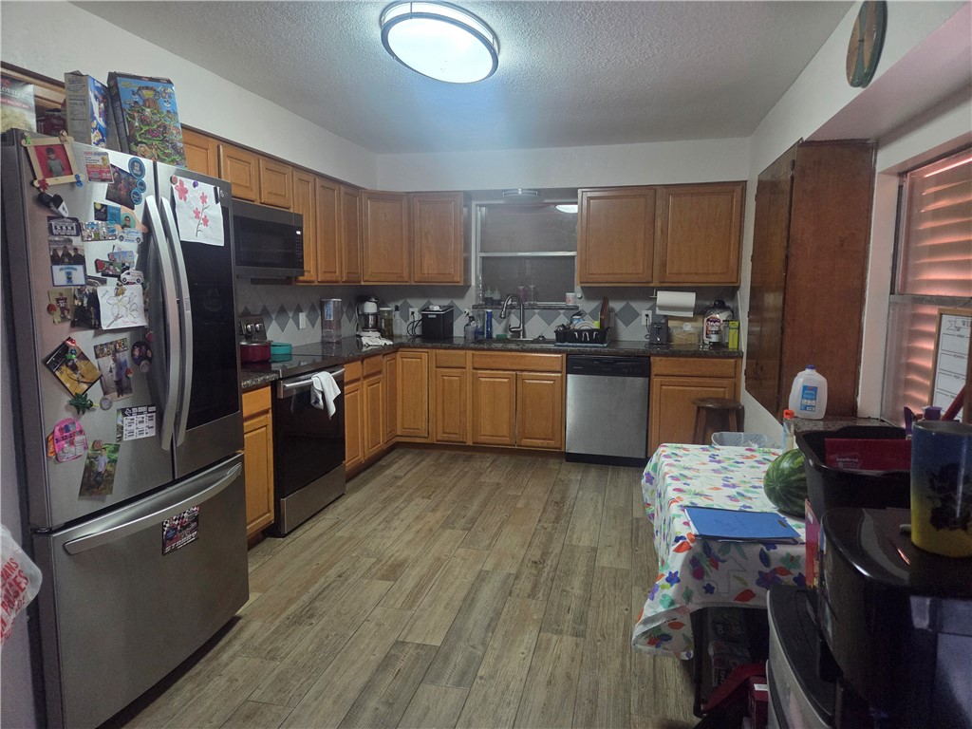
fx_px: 646
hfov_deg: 73.9
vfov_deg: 58.9
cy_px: 364
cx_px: 486
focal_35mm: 23
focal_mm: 5.4
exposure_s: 1/120
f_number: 1.8
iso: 1250
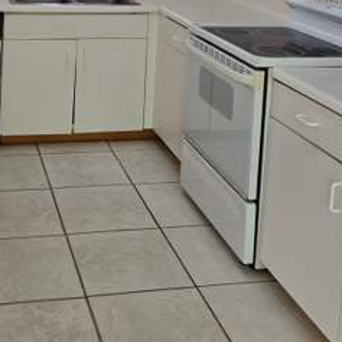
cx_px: 75
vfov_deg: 28.5
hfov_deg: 30.4
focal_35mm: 55
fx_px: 615
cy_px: -26
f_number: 1.8
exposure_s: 1/120
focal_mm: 5.4
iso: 64
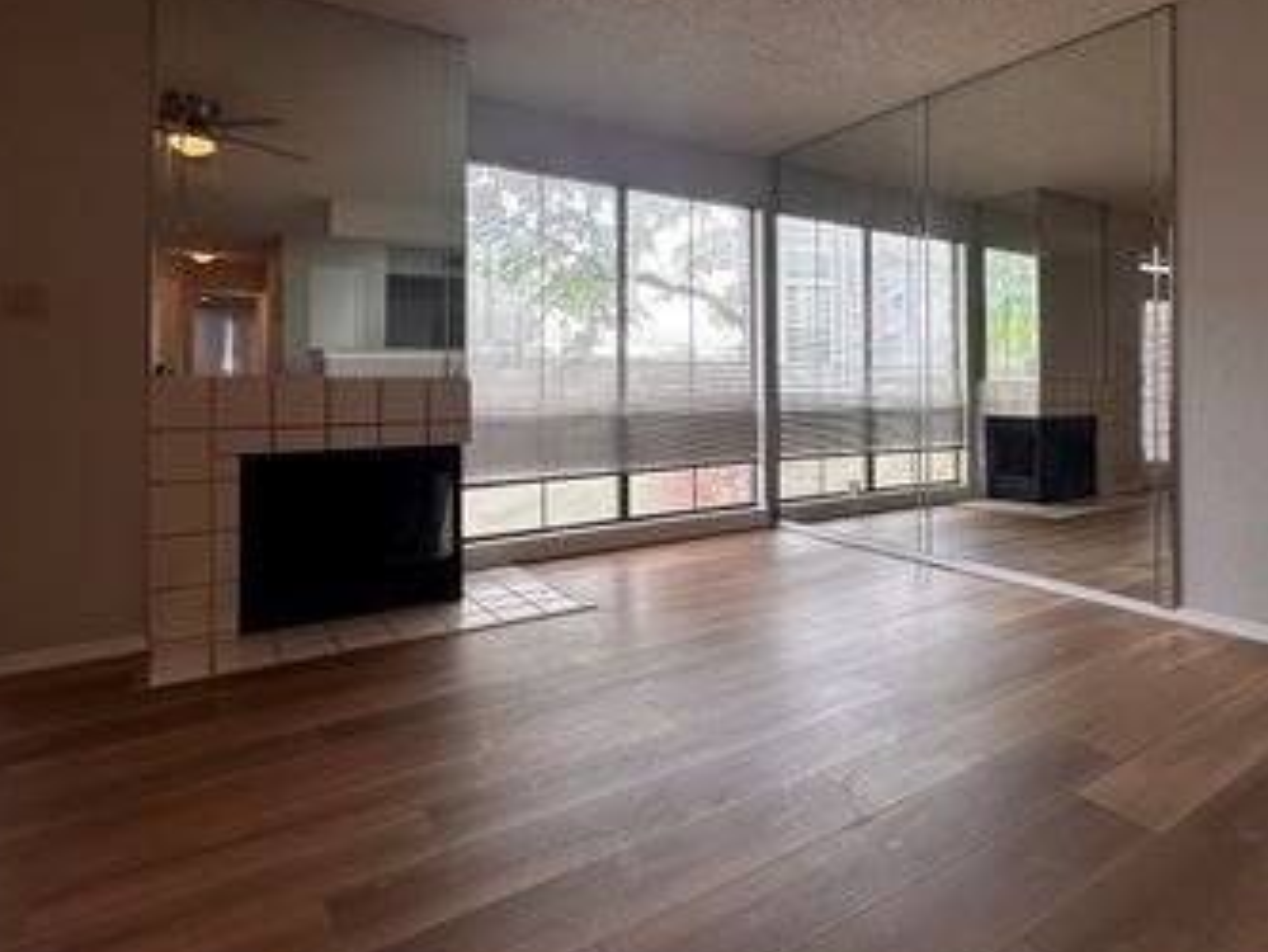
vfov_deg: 62.9
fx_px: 770
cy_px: 383
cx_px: 727
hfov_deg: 78.5
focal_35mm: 21
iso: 40
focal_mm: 2.22
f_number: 2.2
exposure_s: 1/120
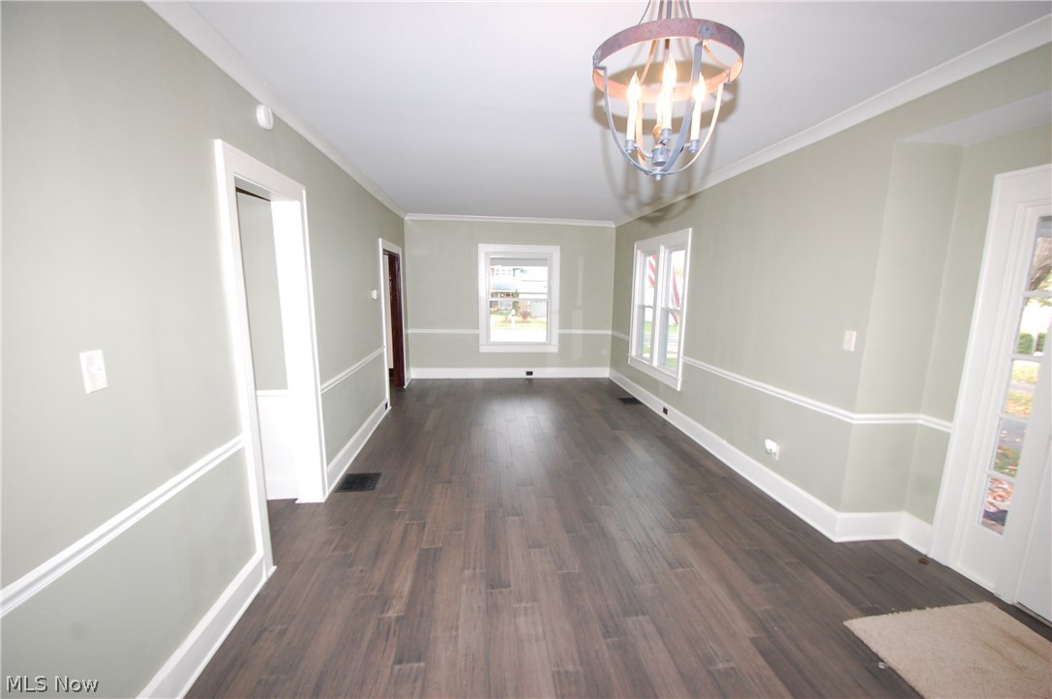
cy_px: 350
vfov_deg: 77.2
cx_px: 526
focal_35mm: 15
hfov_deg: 100.5
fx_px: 438
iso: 800
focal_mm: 10
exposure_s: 1/60
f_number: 5.6
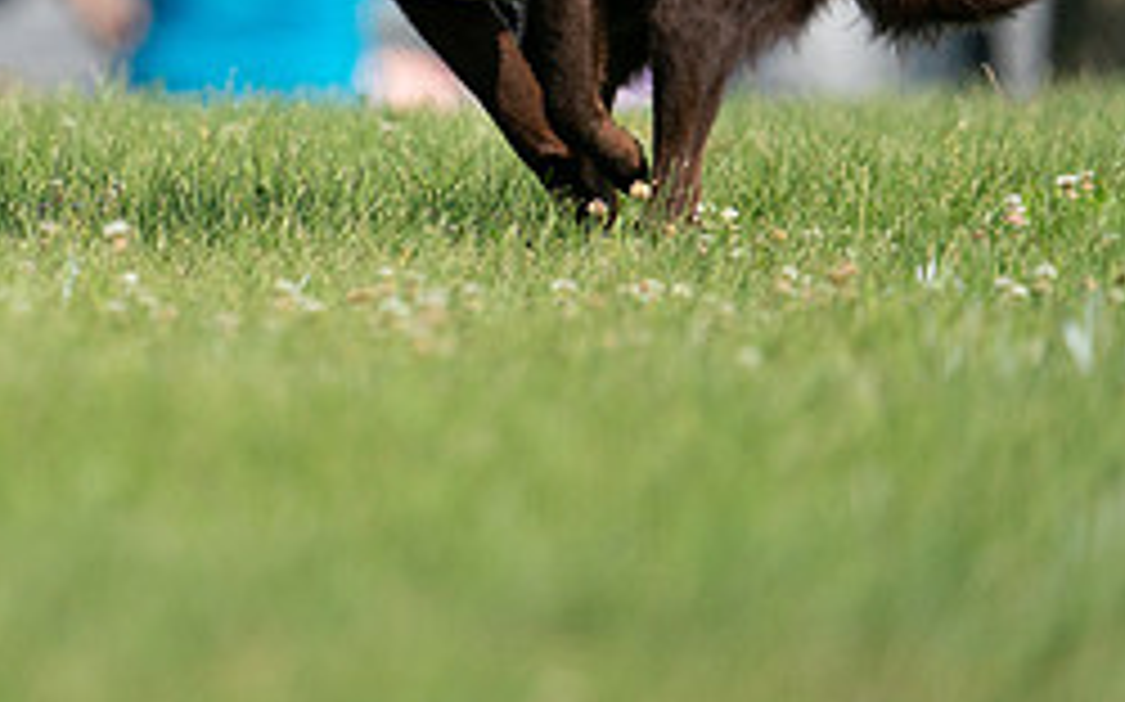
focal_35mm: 1477
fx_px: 45264
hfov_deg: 1.4
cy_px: -151
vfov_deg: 0.9
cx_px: 68
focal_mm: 600
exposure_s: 1/4000
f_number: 6.3
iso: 1250
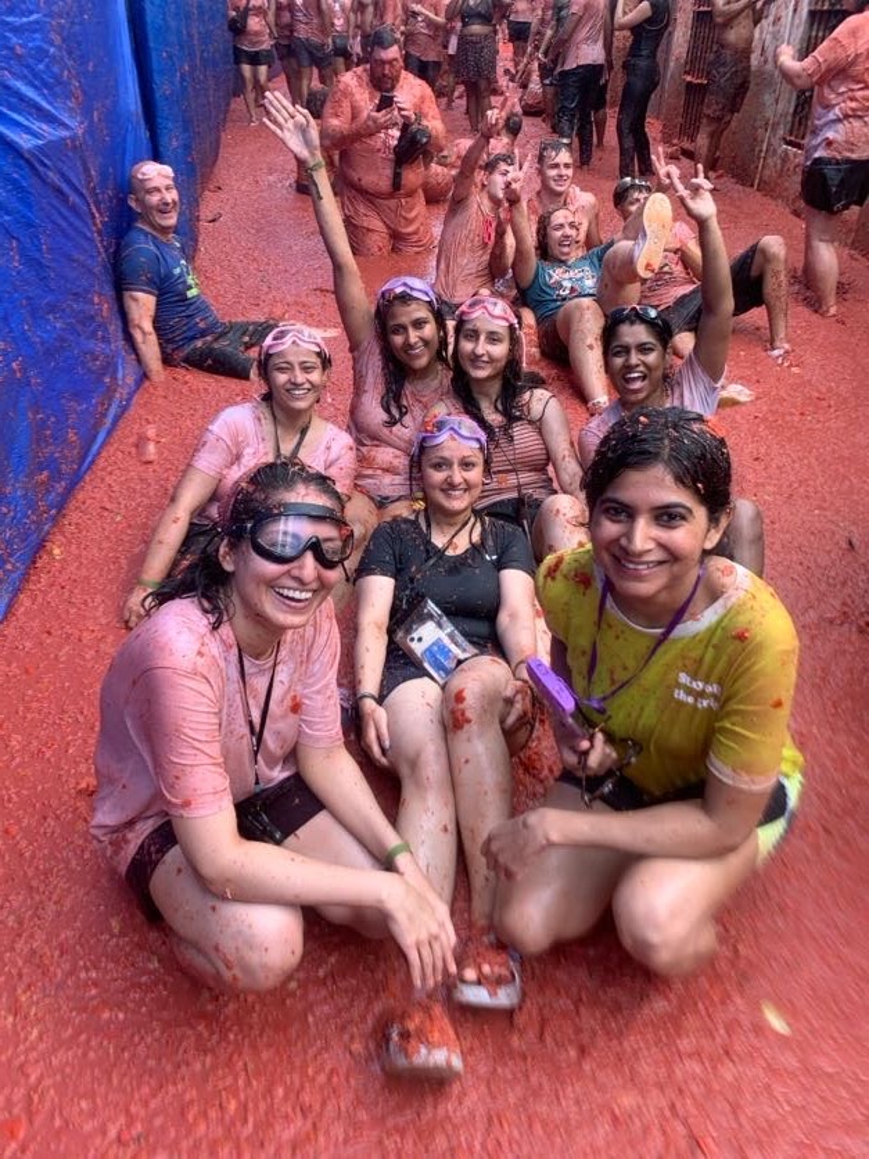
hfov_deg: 53.1
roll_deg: -0.3
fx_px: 870
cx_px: 434
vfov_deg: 67.3
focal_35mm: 26
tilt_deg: -31.6
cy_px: 580
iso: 25
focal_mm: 4.25
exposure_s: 1/175
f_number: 1.8
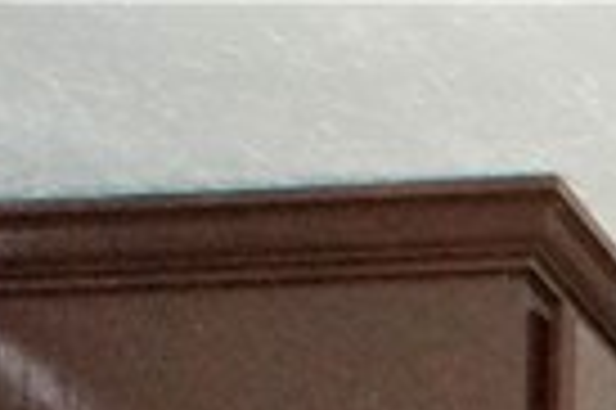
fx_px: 2238
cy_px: 1622
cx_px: 1673
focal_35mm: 131
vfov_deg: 7.5
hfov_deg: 11.5
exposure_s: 1/160
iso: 1600
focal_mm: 11
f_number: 4.5
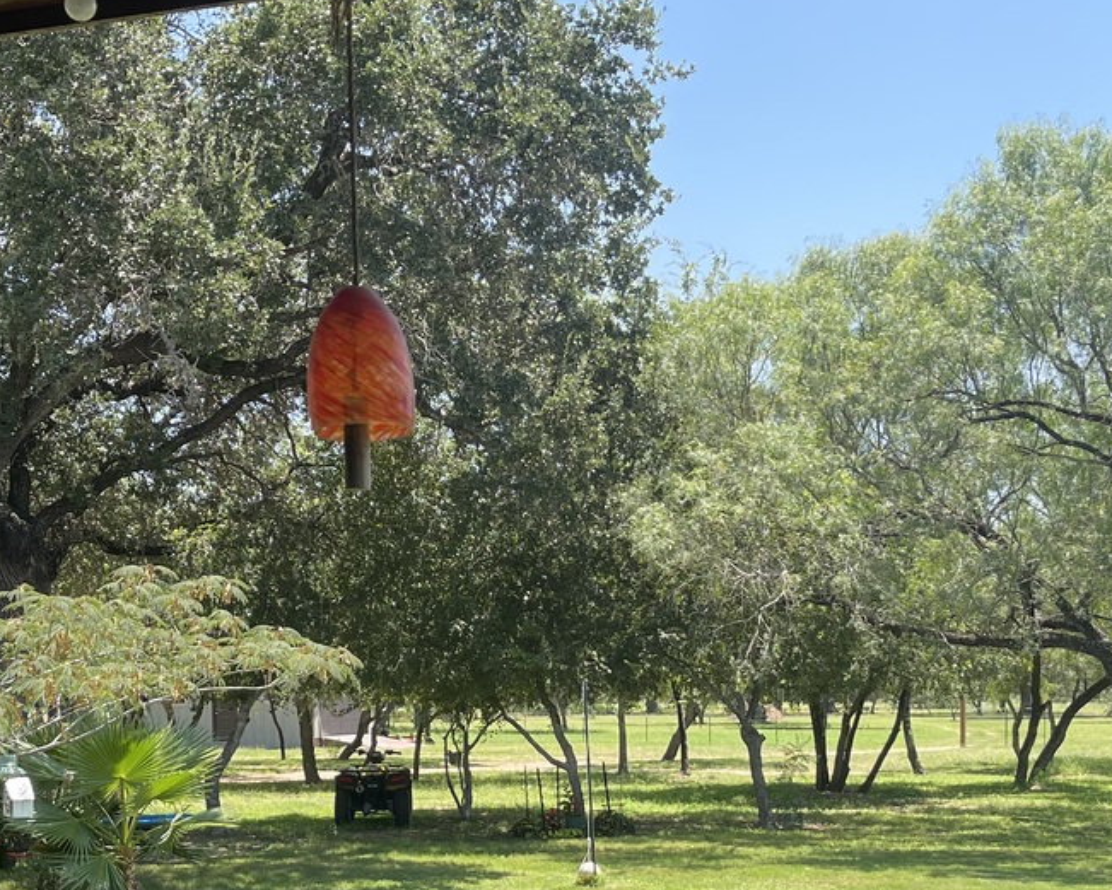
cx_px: 557
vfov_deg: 27.6
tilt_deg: -0.2
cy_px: 694
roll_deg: +1.4
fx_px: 1777
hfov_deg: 34.7
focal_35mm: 54
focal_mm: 5.1
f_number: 1.6
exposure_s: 1/1067
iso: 32
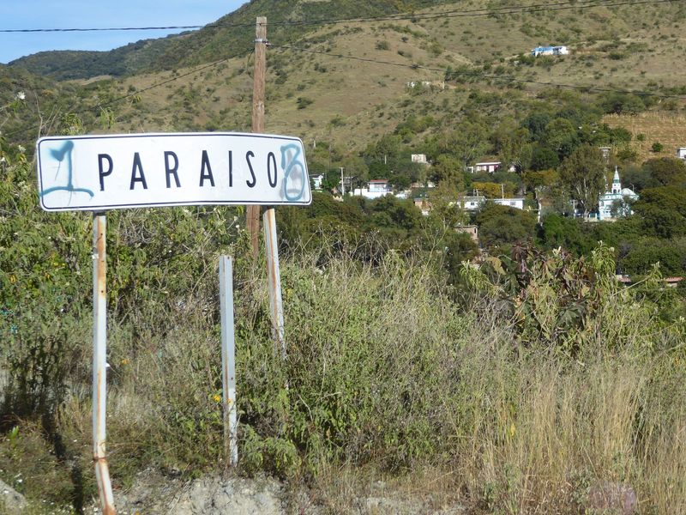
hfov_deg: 16.8
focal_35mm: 117
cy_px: 258
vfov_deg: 12.7
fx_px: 2319
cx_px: 343
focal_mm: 19
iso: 80
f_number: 5.1
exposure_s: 1/400
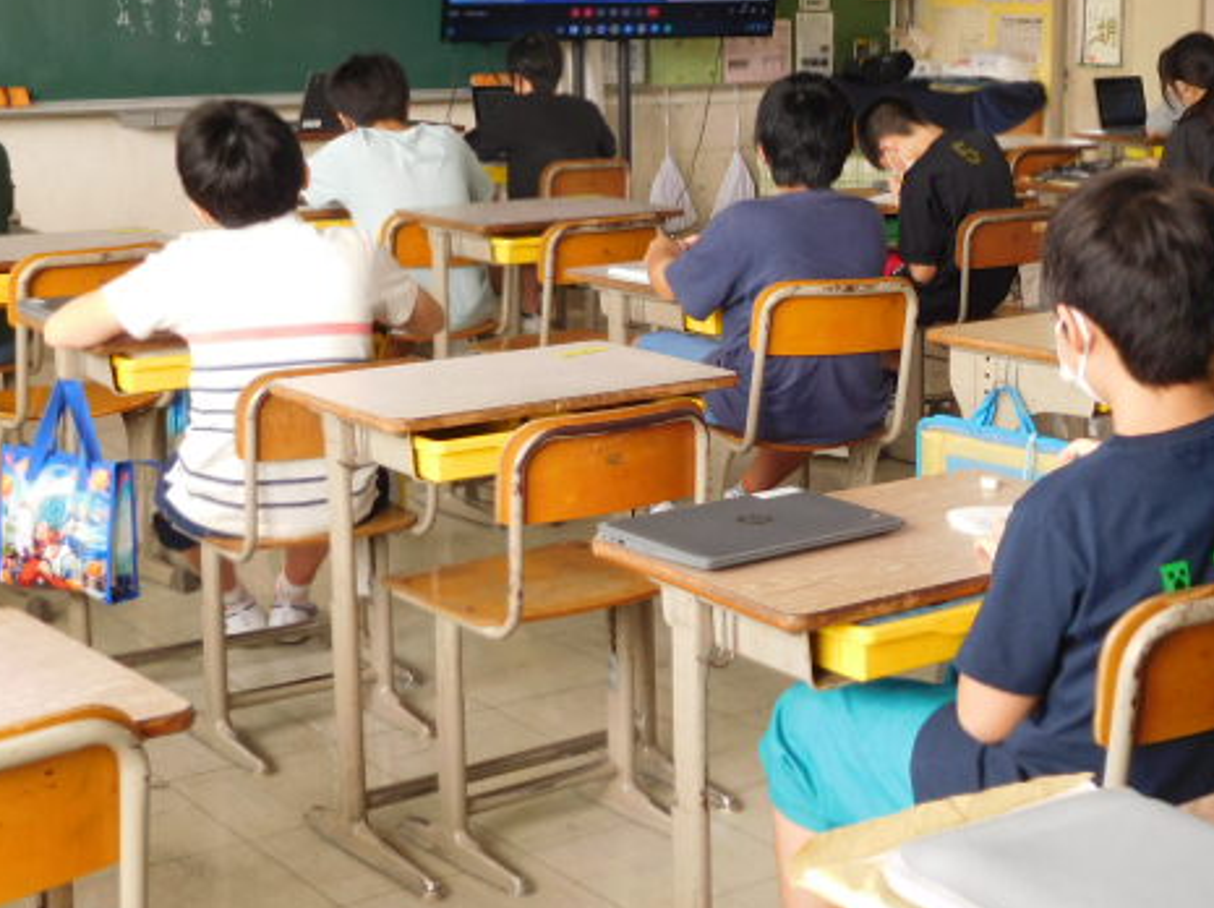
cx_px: 817
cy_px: 417
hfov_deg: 31.0
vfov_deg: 23.6
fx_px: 2173
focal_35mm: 62
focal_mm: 8
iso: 125
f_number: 4
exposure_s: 1/50
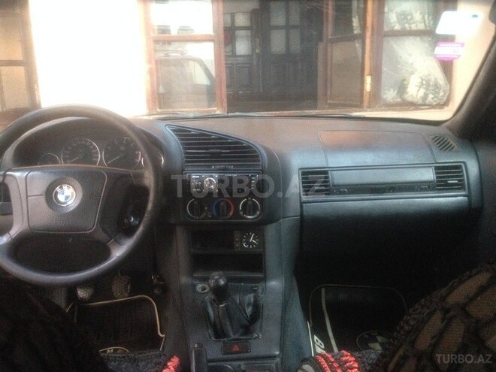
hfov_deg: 55.4
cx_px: 248
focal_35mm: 33
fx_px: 473
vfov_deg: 42.9
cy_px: 186
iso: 500
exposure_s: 1/15
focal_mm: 4.12
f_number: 2.4
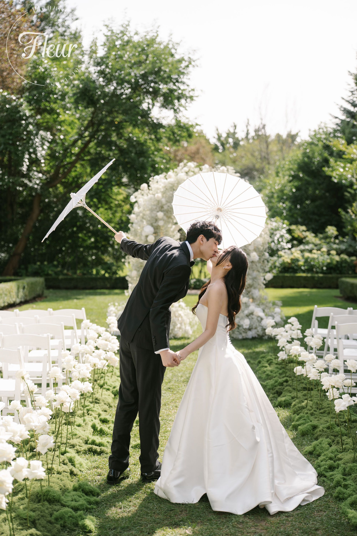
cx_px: 178
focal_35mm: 48
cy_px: 268
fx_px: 714
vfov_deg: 41.1
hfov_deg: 28.1
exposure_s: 1/1000
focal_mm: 48
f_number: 2
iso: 100
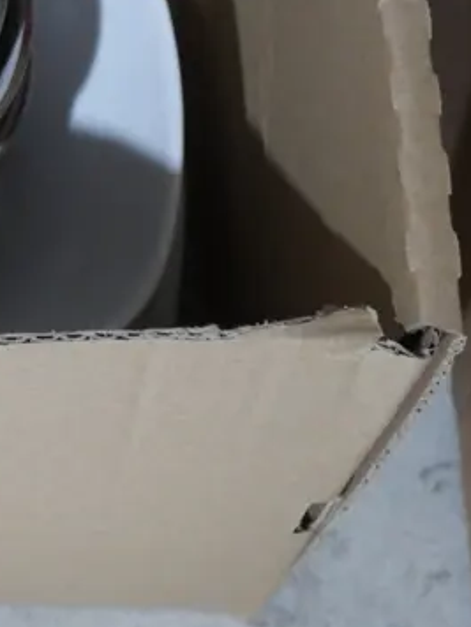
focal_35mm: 92
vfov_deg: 20.3
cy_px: -65
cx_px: -138
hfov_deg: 15.3
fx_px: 1669
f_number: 3.6
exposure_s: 1/60
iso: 1600
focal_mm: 16
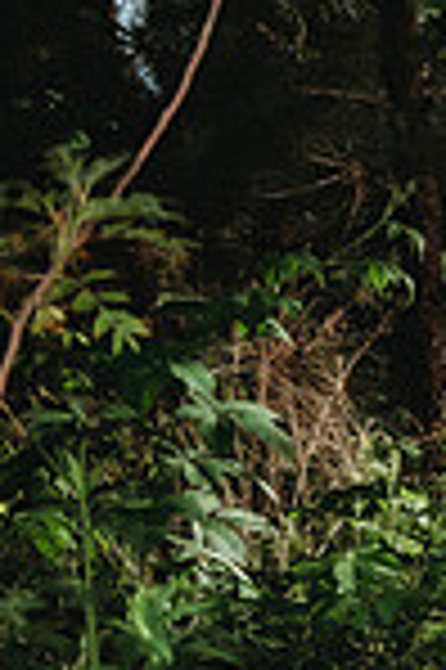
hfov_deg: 9.6
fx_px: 2105
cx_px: 1293
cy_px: 569
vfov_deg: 17.9
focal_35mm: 113
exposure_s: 1/200
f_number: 2.8
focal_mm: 29
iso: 50
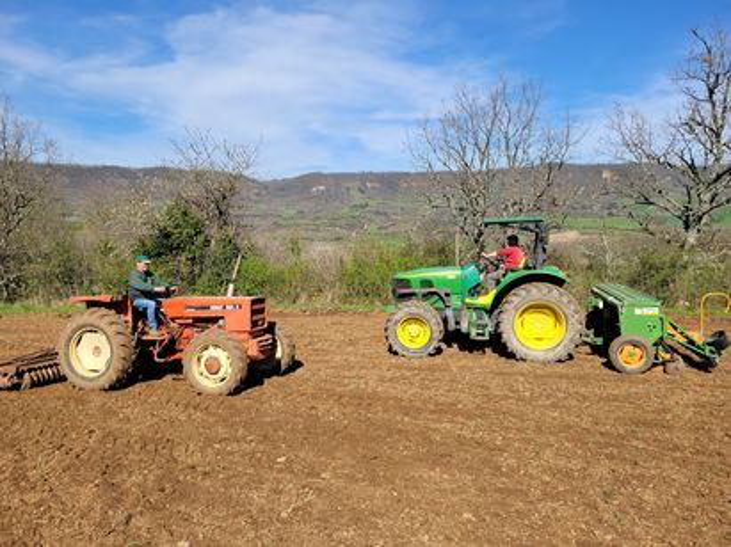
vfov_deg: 53.0
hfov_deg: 67.3
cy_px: 274
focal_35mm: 26
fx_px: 549
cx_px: 366
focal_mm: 5.4
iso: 40
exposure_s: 1/2537
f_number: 1.8
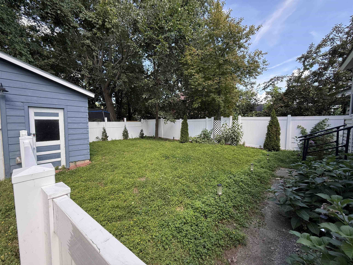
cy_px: 132
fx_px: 143
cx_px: 176
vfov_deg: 85.7
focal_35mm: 14
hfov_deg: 102.1
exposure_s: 1/297
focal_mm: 2.22
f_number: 2.2
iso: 64
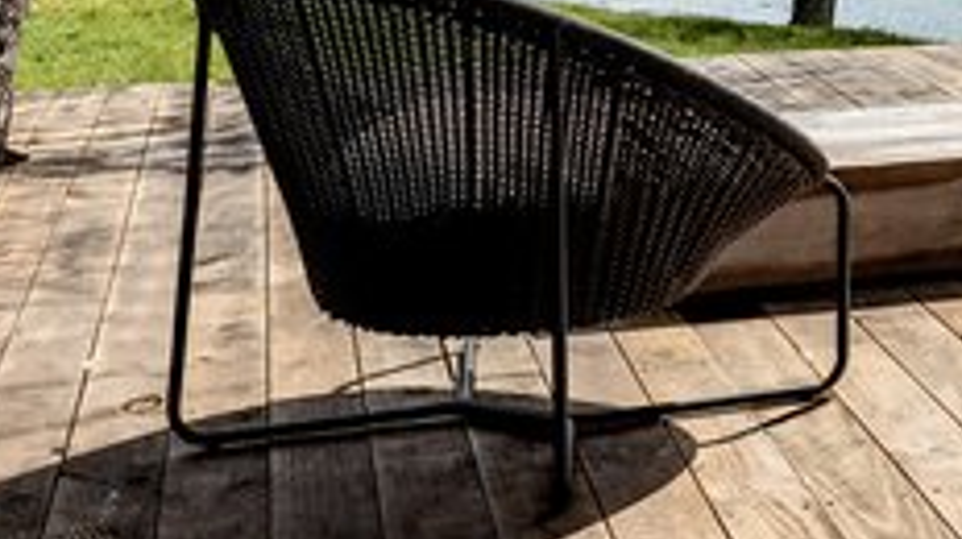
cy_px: -369
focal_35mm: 94
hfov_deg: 20.6
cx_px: 1269
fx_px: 2396
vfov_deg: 12.0
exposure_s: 1/640
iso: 320
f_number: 7.1
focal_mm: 26
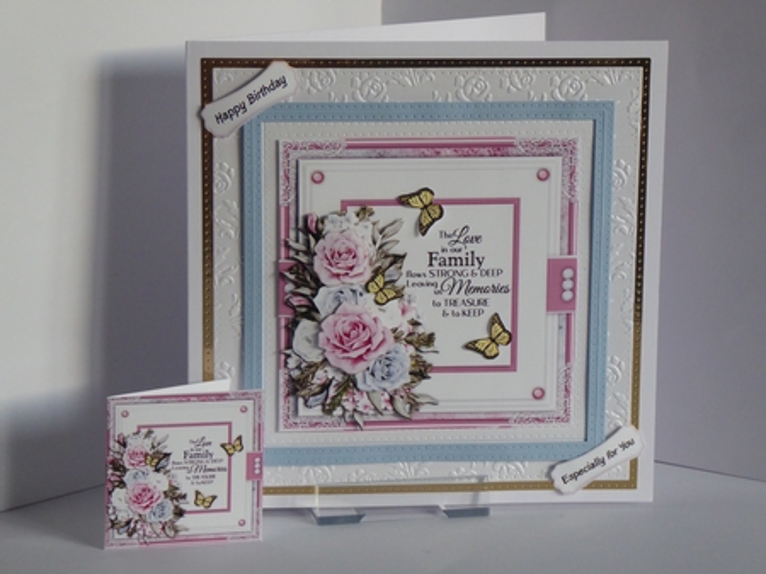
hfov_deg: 16.8
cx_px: 383
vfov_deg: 12.7
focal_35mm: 117
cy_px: 287
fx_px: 2588
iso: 500
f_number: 5.1
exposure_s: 1/125
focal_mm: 19
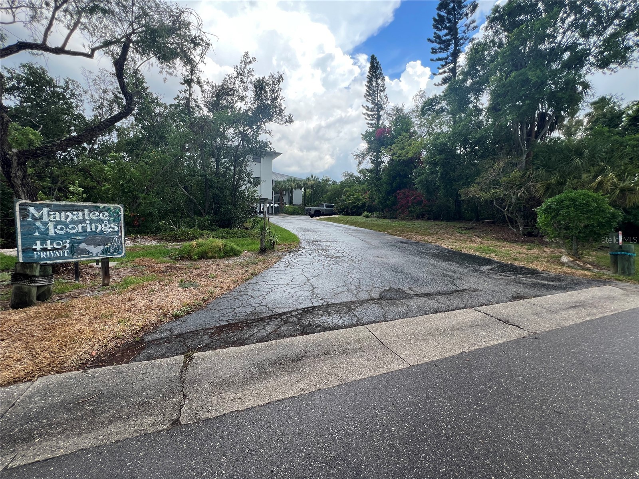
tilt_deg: -8.1
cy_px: 240
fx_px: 240
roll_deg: -2.6
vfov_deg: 89.9
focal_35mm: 13
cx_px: 320
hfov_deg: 106.2
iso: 32
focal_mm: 1.57
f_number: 1.8
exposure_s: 1/488
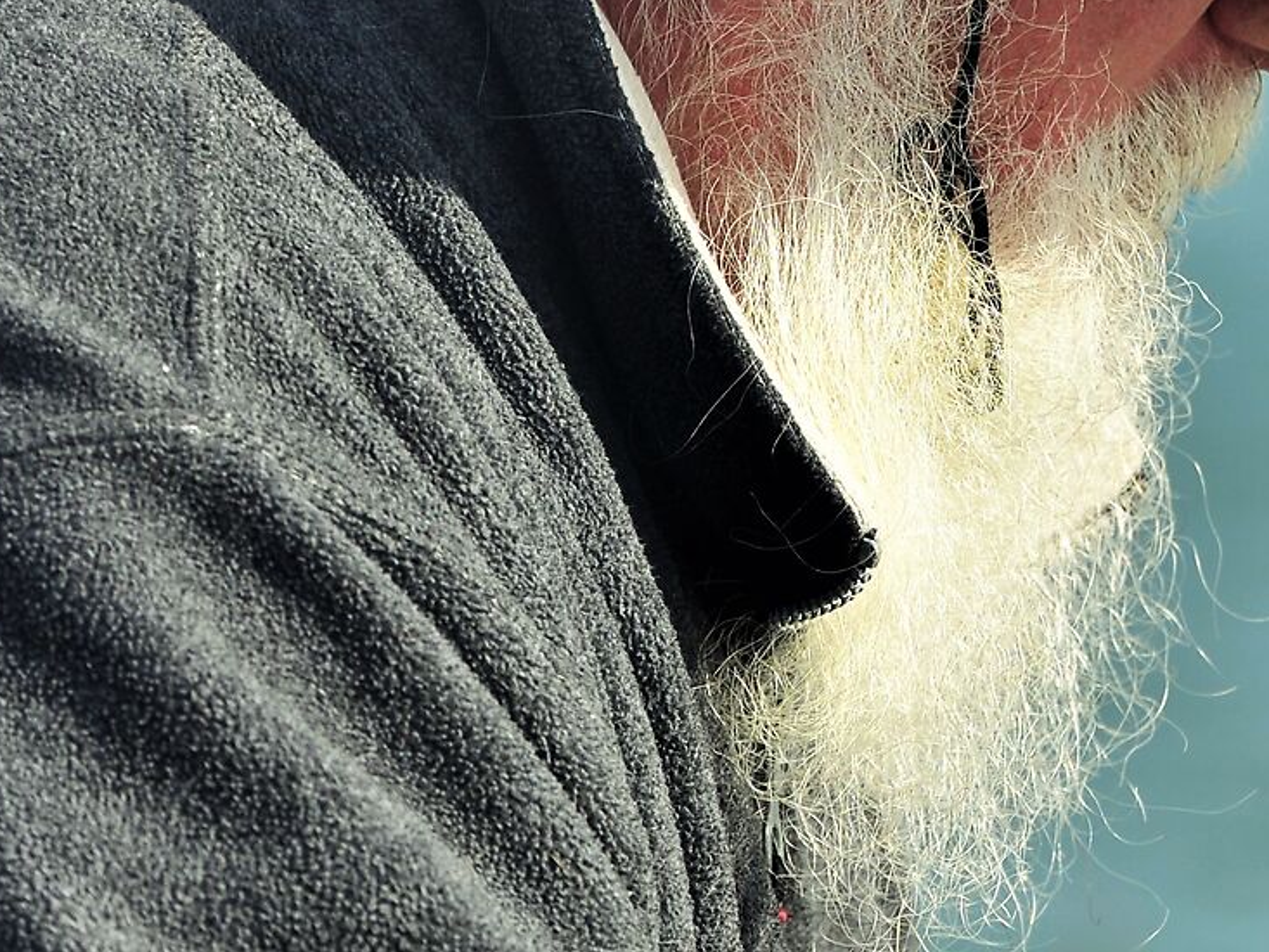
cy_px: 235
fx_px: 13860
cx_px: 1333
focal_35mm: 378
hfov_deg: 5.2
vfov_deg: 3.9
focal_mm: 120
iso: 200
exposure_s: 1/800
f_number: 6.3
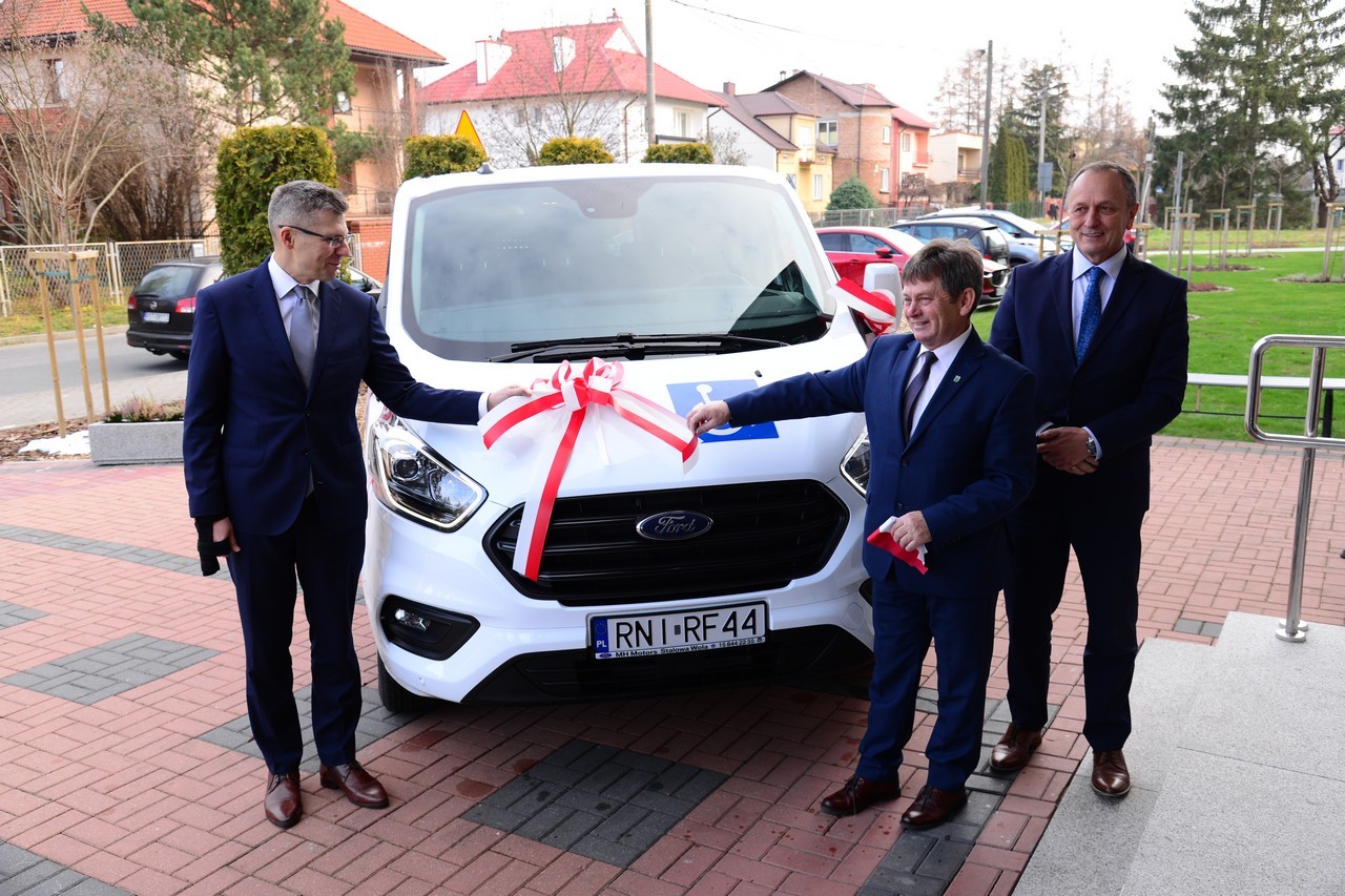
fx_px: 1158
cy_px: 448
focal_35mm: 31
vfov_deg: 42.3
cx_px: 672
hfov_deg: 60.3
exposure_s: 1/160
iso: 500
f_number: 6.3
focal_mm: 31
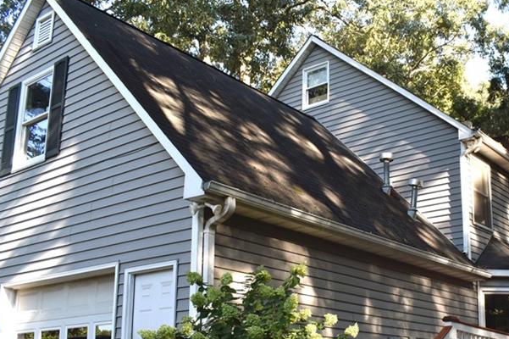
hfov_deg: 41.7
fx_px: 650
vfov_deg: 28.8
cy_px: 256
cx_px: 373
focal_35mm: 46
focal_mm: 18
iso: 400
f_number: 7.1
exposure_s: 1/200
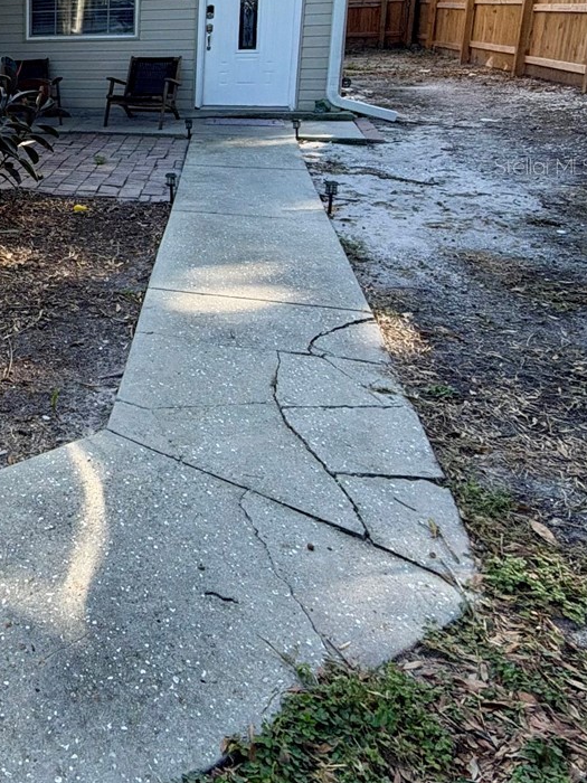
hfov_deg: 36.7
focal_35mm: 32
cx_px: -72
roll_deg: +1.7
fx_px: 724
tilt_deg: -12.6
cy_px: 166
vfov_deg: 53.3
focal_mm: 2.22
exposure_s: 1/451
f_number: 2.2
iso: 64
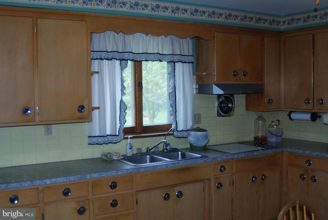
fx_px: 383
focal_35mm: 42
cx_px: 164
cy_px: 110
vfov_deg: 32.0
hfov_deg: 46.3
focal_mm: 28
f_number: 3.5
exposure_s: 1/40
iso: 100
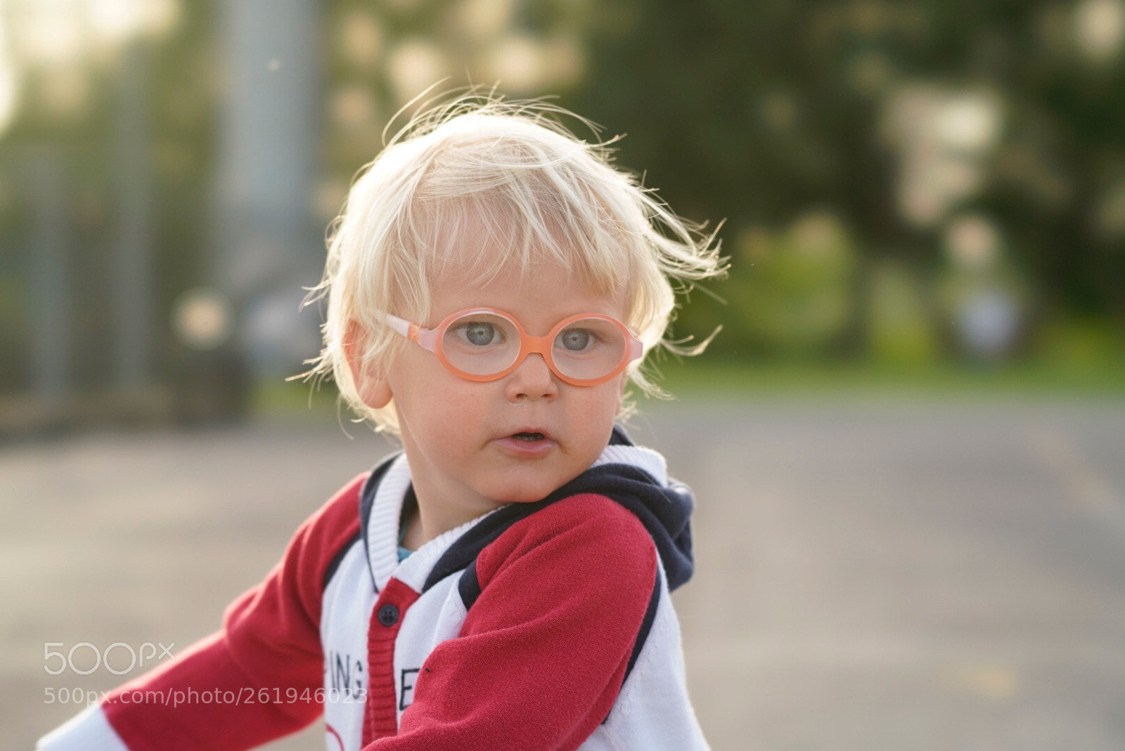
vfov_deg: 13.7
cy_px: 376
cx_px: 562
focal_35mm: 100
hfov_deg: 20.4
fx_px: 3127
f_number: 5.6
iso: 320
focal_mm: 100
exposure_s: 1/400
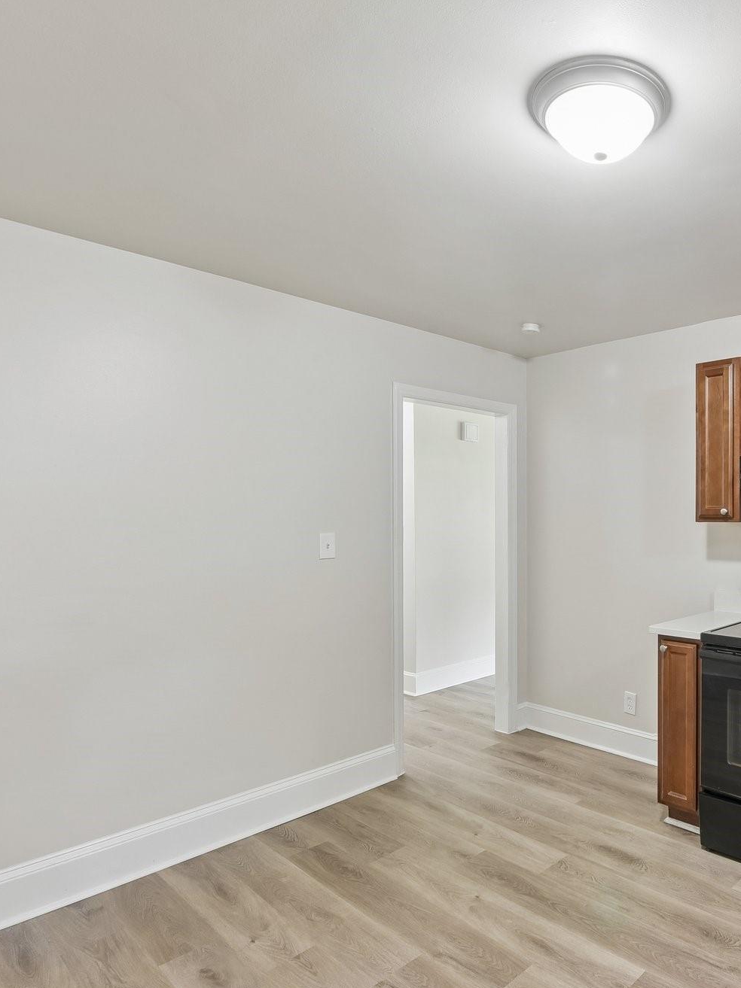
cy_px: 511
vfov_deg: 79.0
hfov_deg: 57.8
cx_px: 611
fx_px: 600
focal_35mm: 21
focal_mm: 14
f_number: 11
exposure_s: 1/1.25
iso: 200
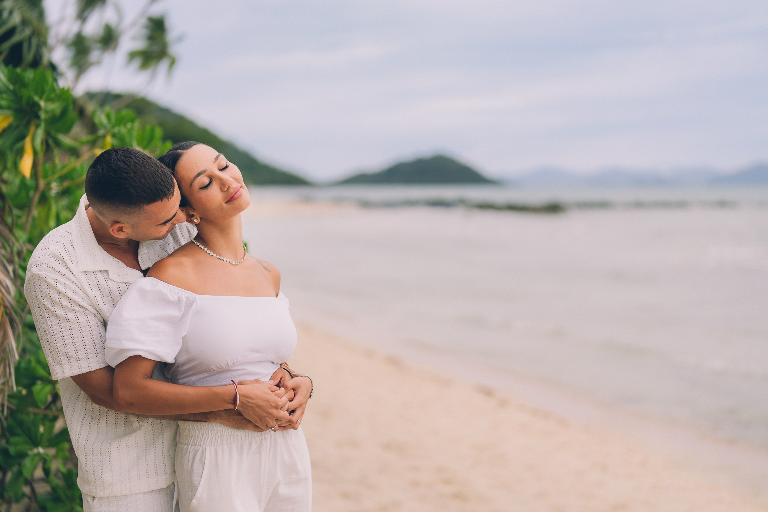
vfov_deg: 25.8
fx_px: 1118
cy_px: 256
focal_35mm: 52
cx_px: 394
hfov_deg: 37.9
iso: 125
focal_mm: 50
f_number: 1.4
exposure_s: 1/250
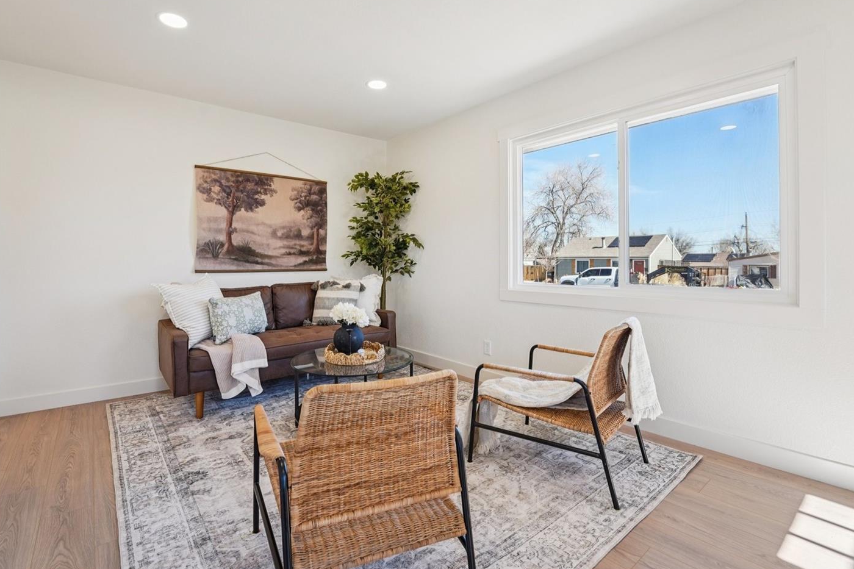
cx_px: 421
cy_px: 268
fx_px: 379
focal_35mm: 16
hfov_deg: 96.7
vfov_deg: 73.7
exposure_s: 1/30
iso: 250
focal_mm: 14
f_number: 8
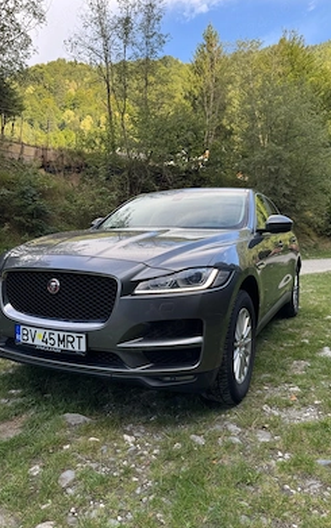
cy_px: 261
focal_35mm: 26
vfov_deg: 70.4
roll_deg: +0.0
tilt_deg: -4.3
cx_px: 169
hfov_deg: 47.7
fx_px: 375
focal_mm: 6.76
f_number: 1.78
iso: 80
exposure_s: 1/464
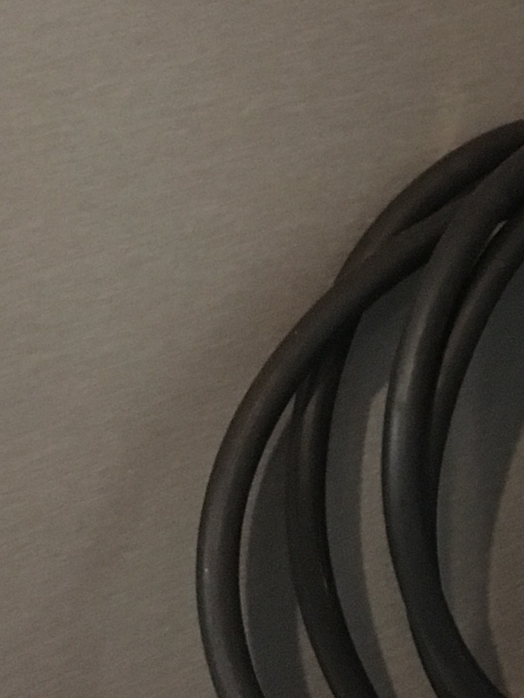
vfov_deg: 18.4
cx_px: 921
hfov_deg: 12.7
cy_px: 392
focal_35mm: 107
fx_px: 2159
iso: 400
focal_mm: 4.15
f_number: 2.2
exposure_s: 1/17
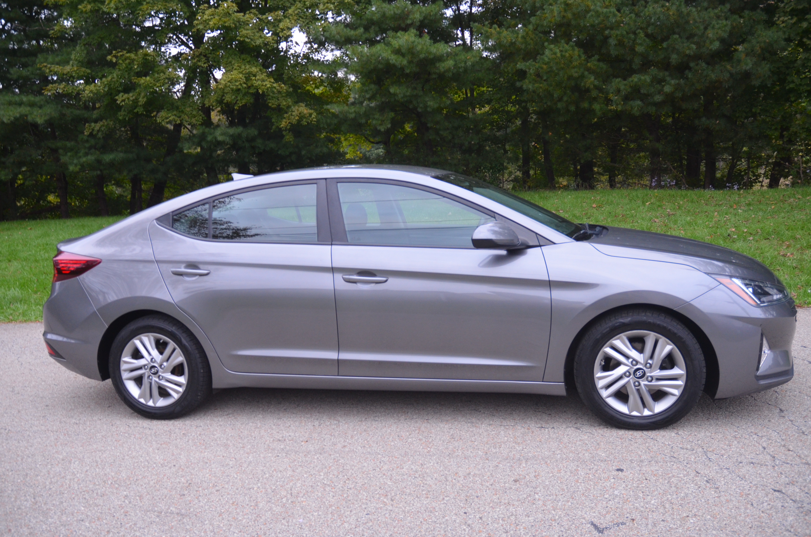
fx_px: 742
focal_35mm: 33
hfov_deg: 57.3
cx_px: 406
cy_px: 268
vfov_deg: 39.8
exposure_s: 1/50
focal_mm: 22
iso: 800
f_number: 3.5
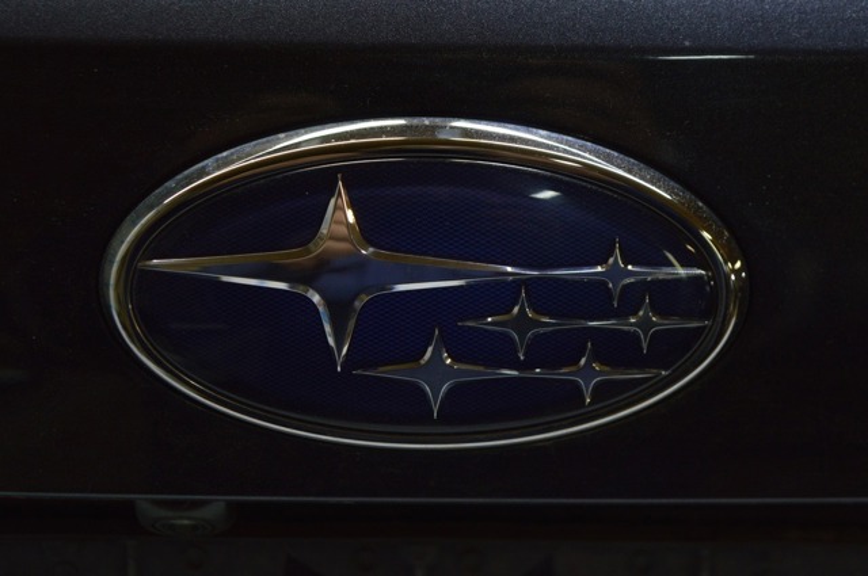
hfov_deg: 28.1
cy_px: 288
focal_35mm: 72
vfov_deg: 18.9
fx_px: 1734
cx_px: 434
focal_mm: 48
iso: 400
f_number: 5.3
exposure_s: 1/40
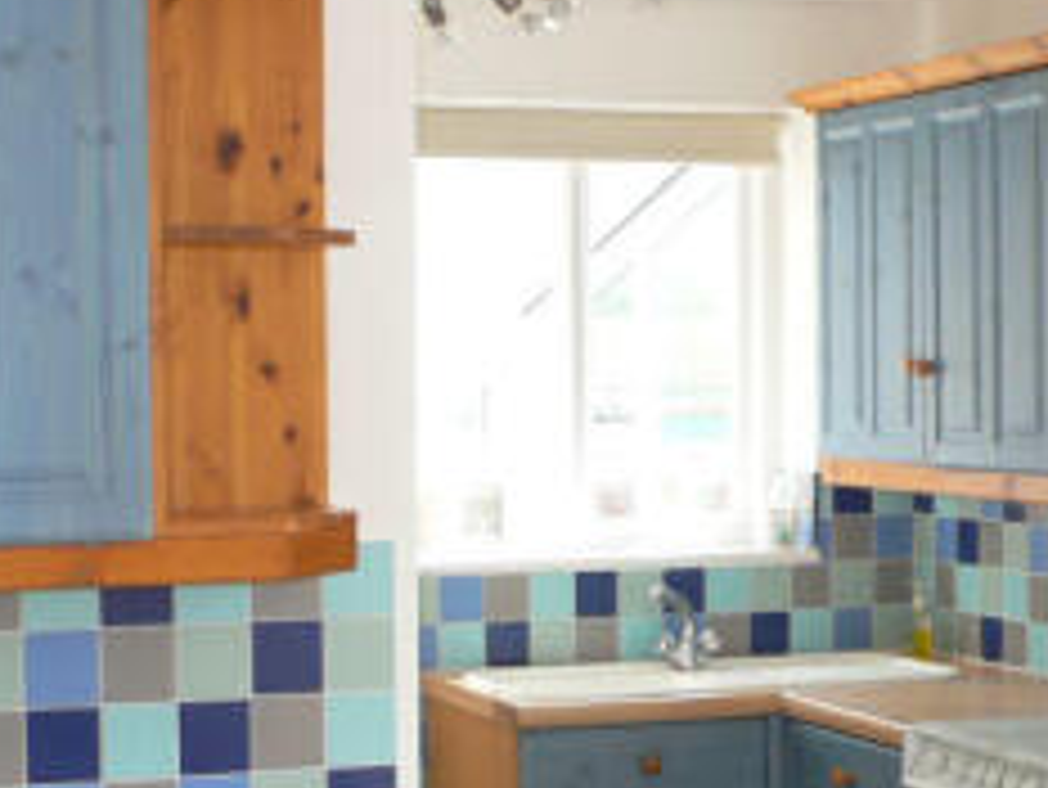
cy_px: 588
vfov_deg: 17.3
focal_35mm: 85
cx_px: 497
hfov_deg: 23.0
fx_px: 2575
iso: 80
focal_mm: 6.3
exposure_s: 1/50
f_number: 2.8
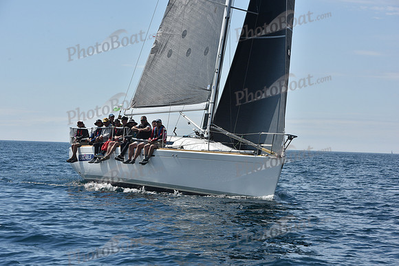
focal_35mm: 130
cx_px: 200
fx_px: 1441
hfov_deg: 15.8
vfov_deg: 10.6
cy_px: 133
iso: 250
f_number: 13
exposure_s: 1/800
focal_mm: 130
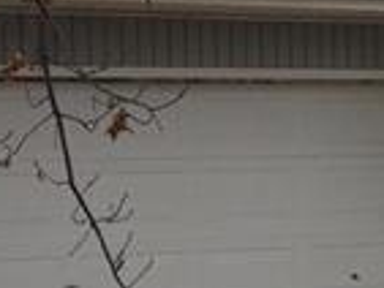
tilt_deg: -1.8
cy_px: 198
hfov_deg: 12.8
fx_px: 1665
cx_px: 487
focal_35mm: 150
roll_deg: -0.9
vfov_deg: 9.9
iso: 50
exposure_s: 1/371
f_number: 2.4
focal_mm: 4.12
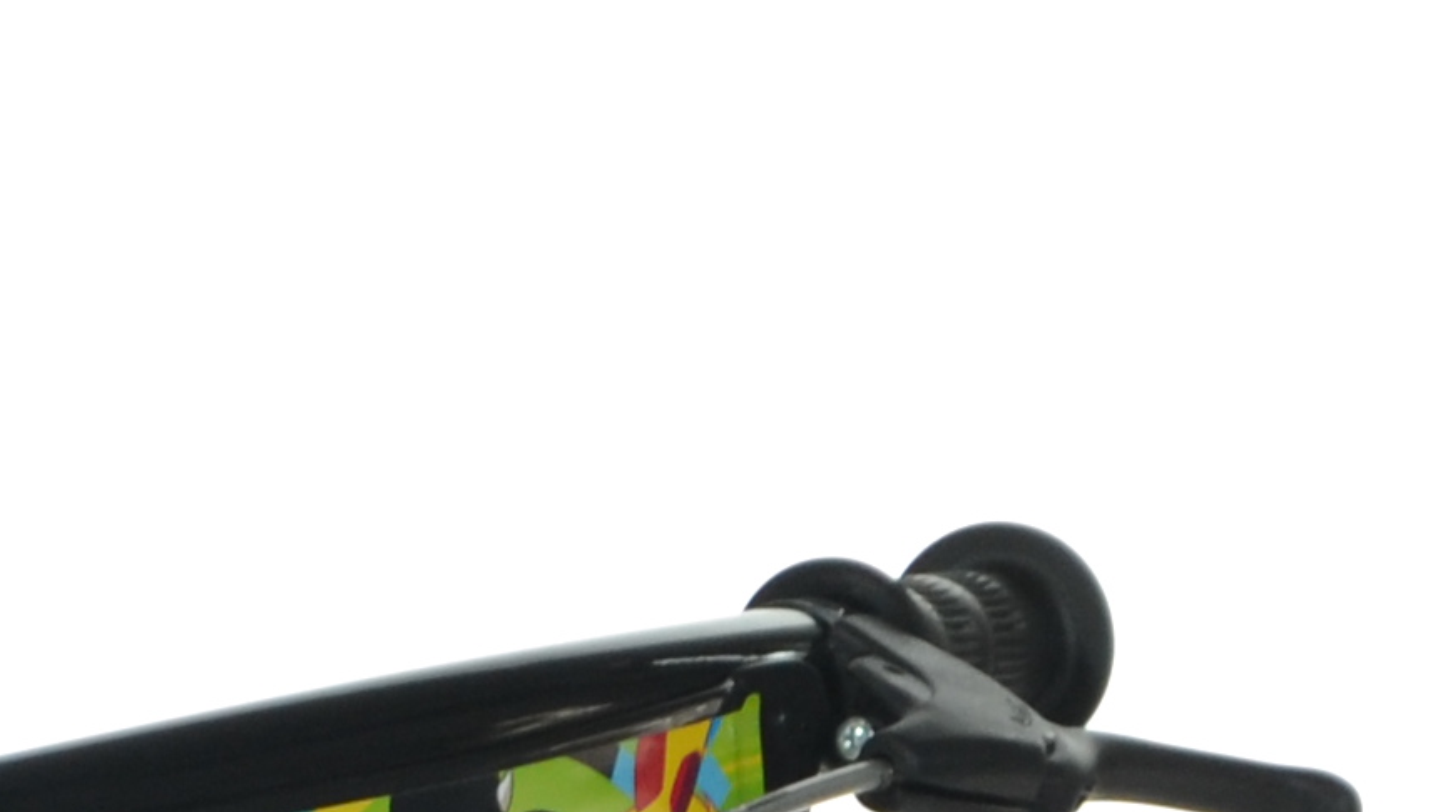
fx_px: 22466
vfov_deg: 2.1
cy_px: 2140
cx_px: -838
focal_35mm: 587
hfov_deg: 3.7
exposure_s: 1/50
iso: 400
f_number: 6.3
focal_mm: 70
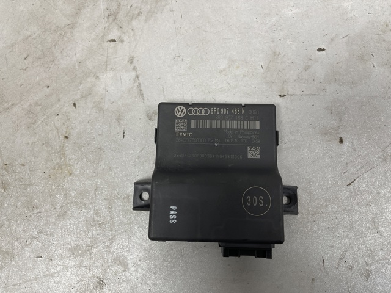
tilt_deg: -81.3
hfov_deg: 69.4
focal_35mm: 25
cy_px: 146
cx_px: 196
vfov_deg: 54.9
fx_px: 282
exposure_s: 1/100
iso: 125
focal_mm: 5.1
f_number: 1.6
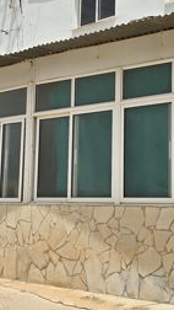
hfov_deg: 17.2
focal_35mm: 70
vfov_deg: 30.1
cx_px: 70
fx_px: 573
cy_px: 144
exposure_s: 1/1554
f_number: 1.7
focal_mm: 6.3
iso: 12
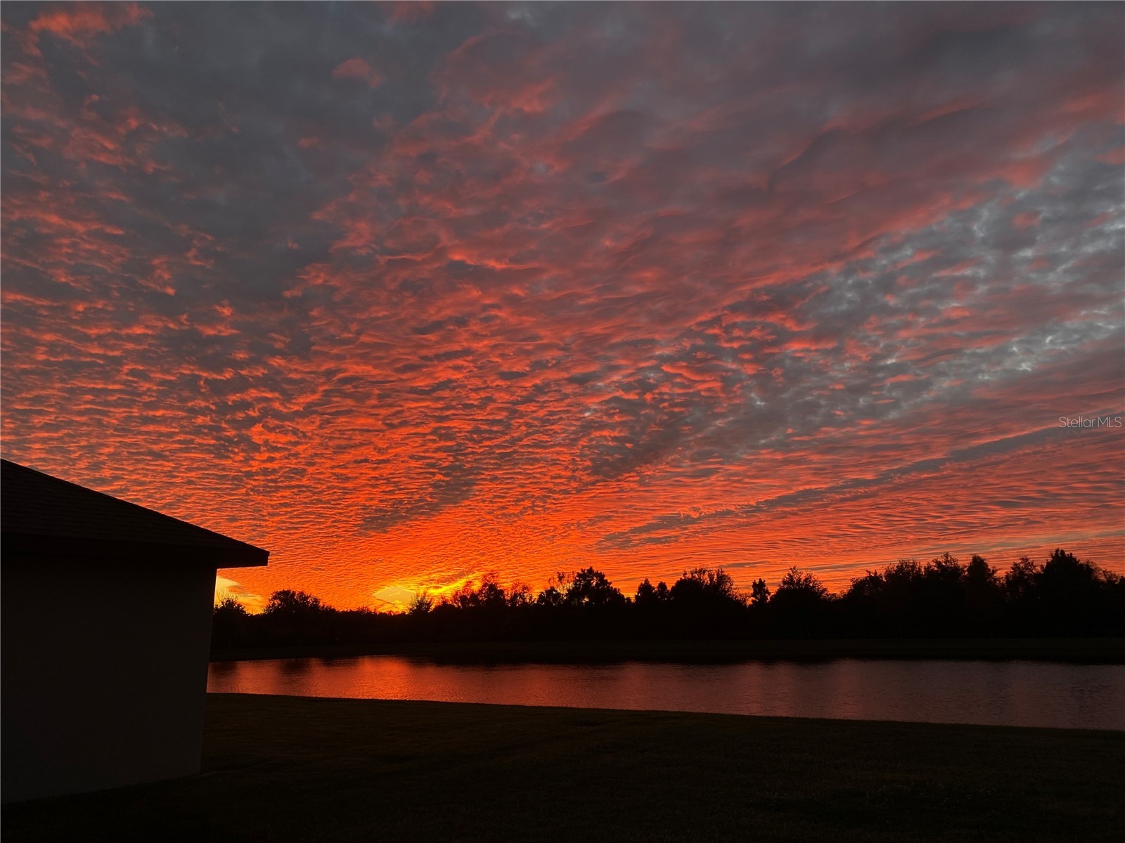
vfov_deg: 53.1
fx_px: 845
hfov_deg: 67.3
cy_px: 422
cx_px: 562
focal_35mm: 26
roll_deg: +1.4
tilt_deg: +14.0
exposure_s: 1/121
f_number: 1.8
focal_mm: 4.25
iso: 50
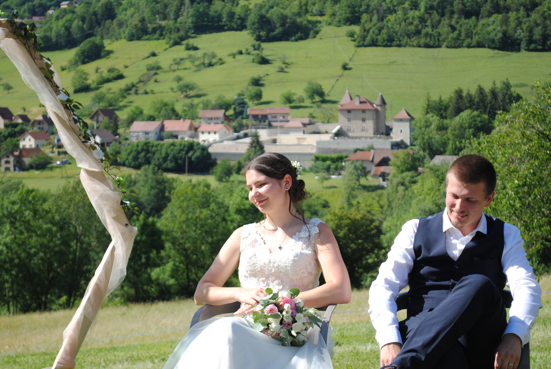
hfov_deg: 24.6
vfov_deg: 16.6
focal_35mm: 82
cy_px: 184
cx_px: 276
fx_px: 1264
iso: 100
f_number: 8
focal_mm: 55
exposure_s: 1/250
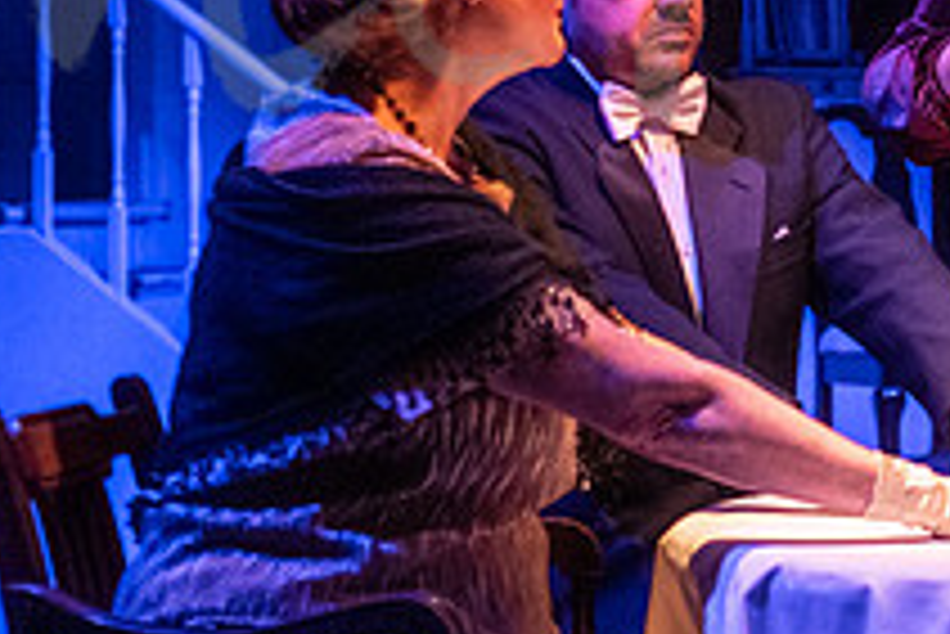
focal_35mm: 114
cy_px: 97
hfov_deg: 17.5
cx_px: 941
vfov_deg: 12.0
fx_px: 3010
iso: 1600
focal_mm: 23
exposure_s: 1/250
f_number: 1.6
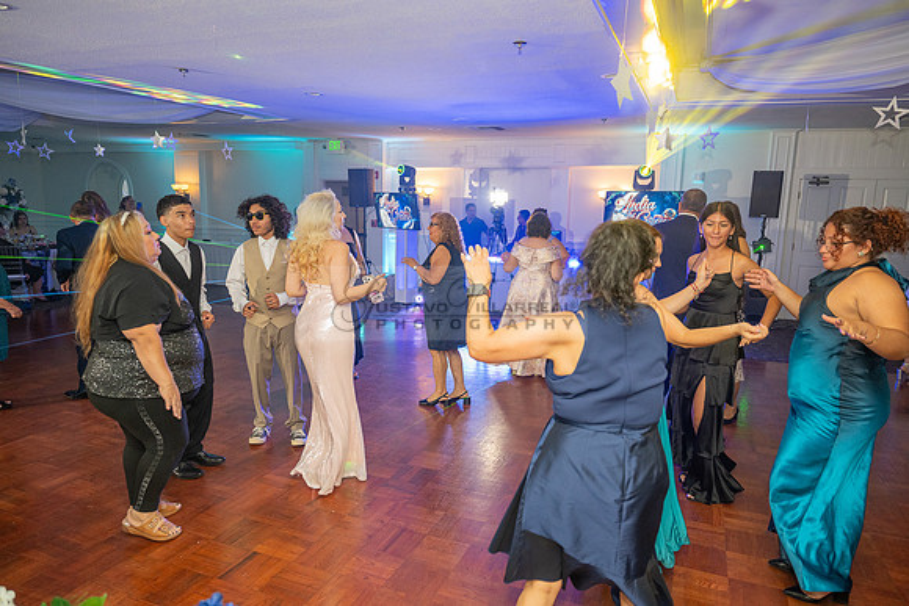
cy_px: 303
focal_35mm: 24
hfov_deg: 73.7
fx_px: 606
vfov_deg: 53.2
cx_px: 454
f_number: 2.8
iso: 1250
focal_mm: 24
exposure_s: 1/200
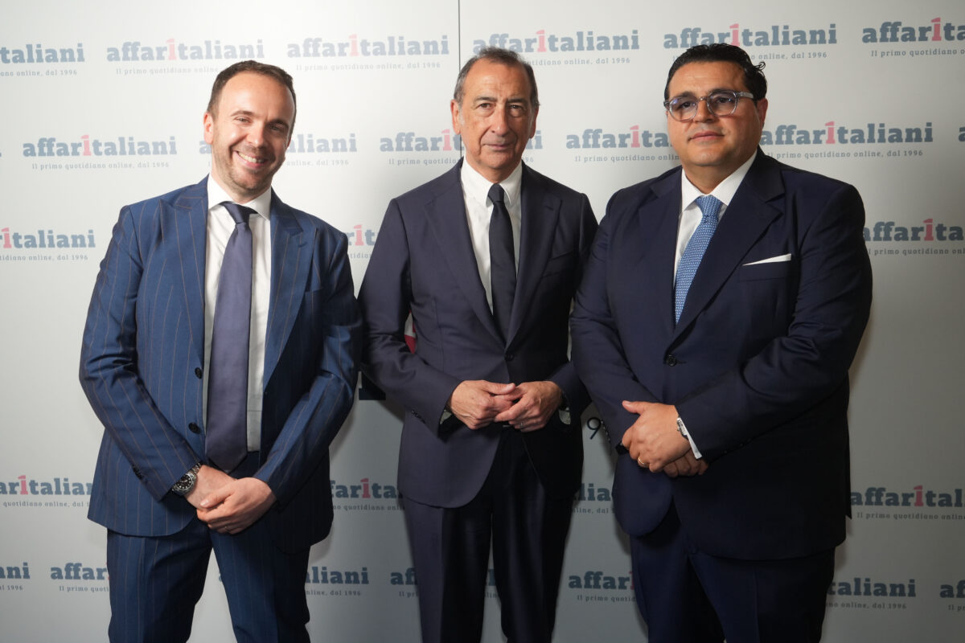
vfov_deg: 35.9
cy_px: 322
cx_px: 482
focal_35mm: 37
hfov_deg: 51.9
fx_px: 992
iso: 1600
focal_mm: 37
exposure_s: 1/160
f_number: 5.6
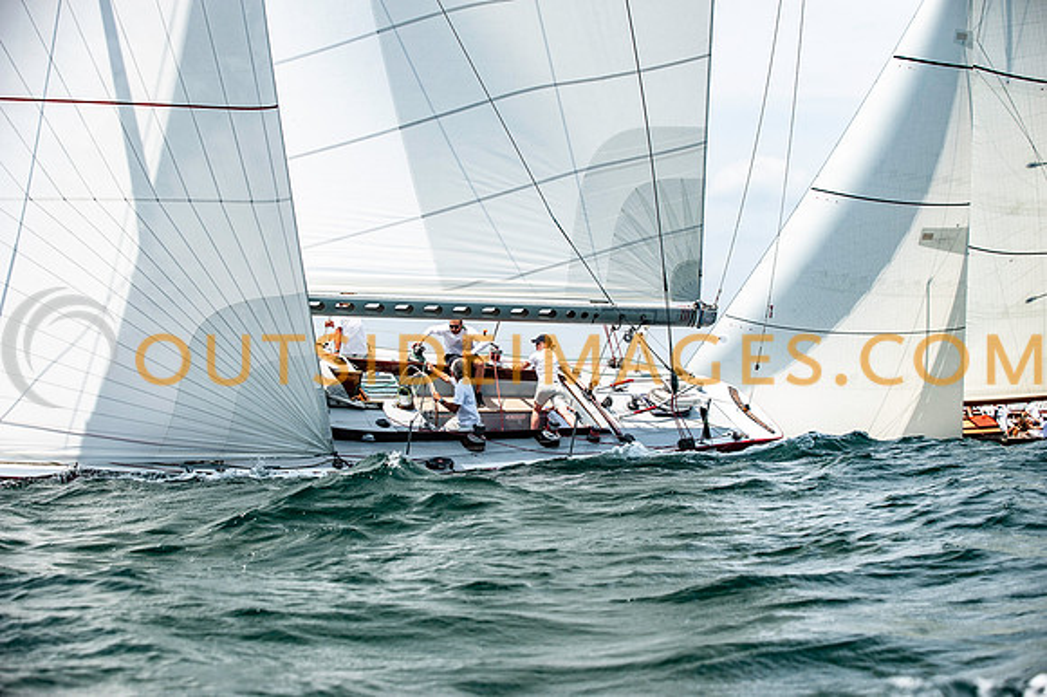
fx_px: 2325
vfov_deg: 17.0
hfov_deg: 25.4
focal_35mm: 80
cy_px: 348
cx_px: 524
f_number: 5
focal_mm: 80
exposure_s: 1/3200
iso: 320
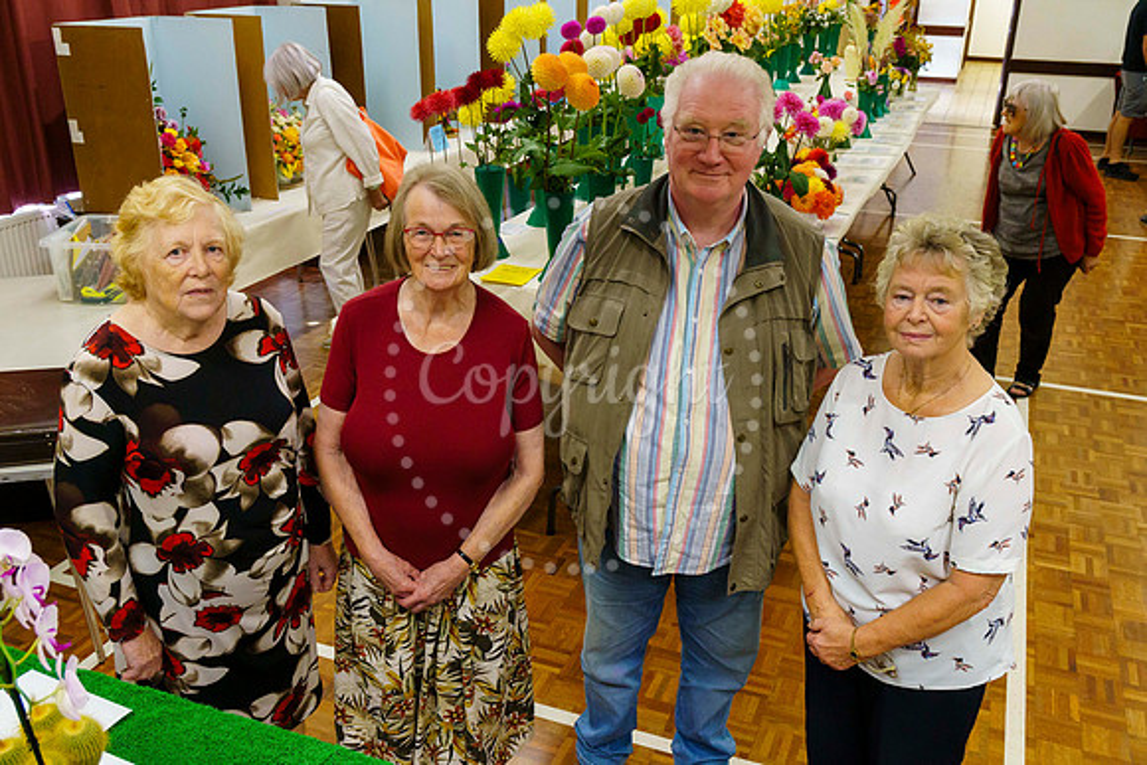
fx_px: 1052
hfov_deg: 57.2
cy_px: 382
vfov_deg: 40.0
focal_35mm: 33
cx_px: 574
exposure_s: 1/80
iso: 2500
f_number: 5.6
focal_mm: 22
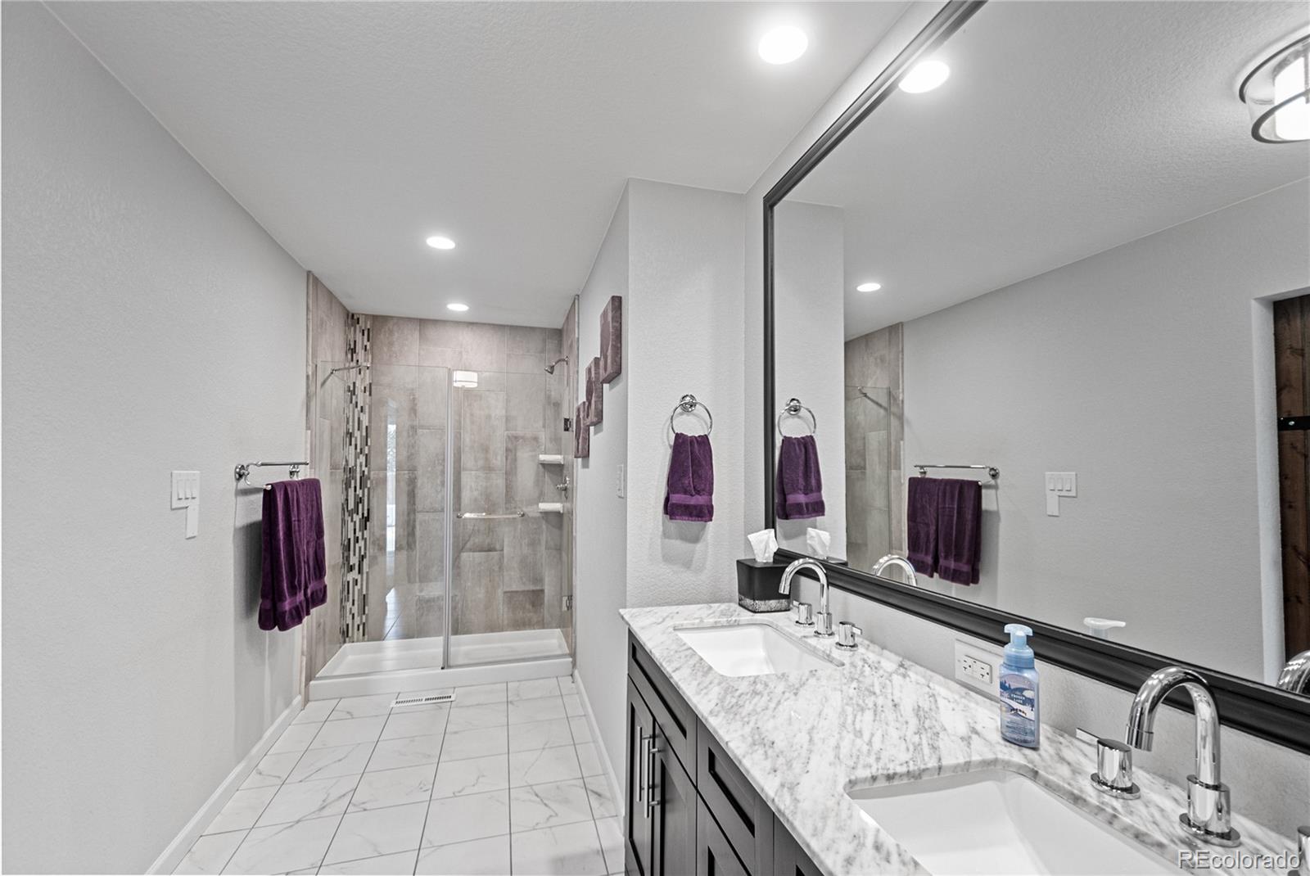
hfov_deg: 100.3
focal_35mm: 15
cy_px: 438
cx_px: 655
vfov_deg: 77.4
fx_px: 546
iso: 200
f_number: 3.5
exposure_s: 1/6
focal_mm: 10
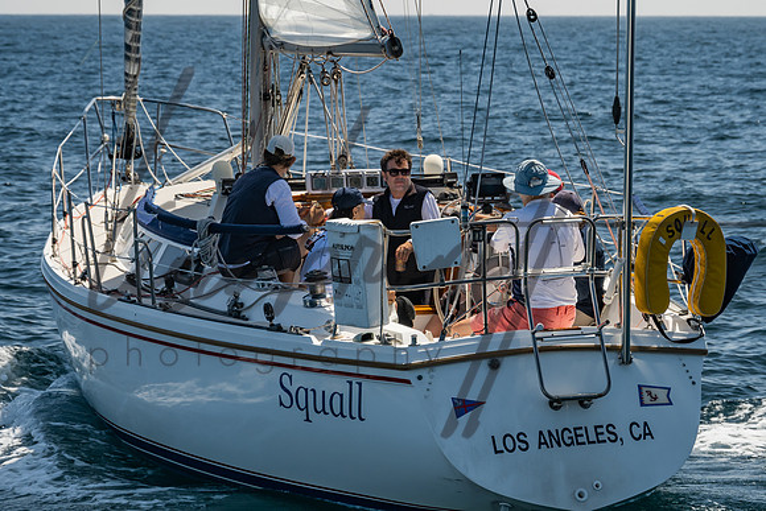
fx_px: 3141
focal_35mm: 148
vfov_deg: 9.3
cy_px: 181
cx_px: 403
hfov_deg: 13.9
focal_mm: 110
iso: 160
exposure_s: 1/640
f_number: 6.3
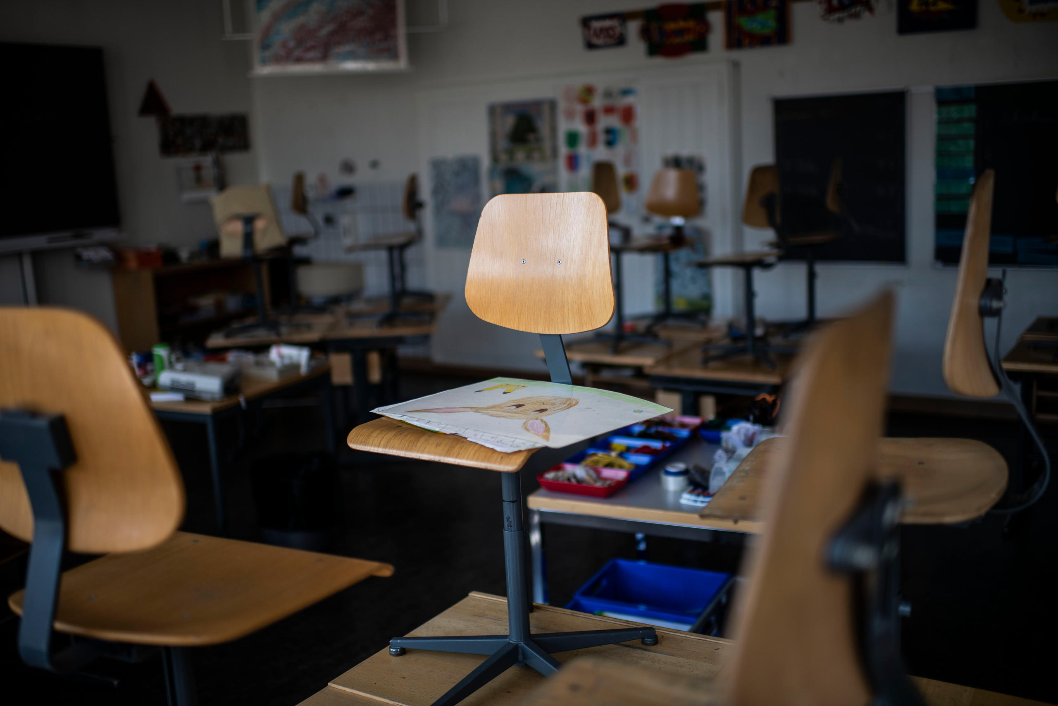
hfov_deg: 54.4
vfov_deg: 37.9
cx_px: 529
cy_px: 353
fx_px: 1029
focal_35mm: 35
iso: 125
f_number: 1.4
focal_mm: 35
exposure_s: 1/1000
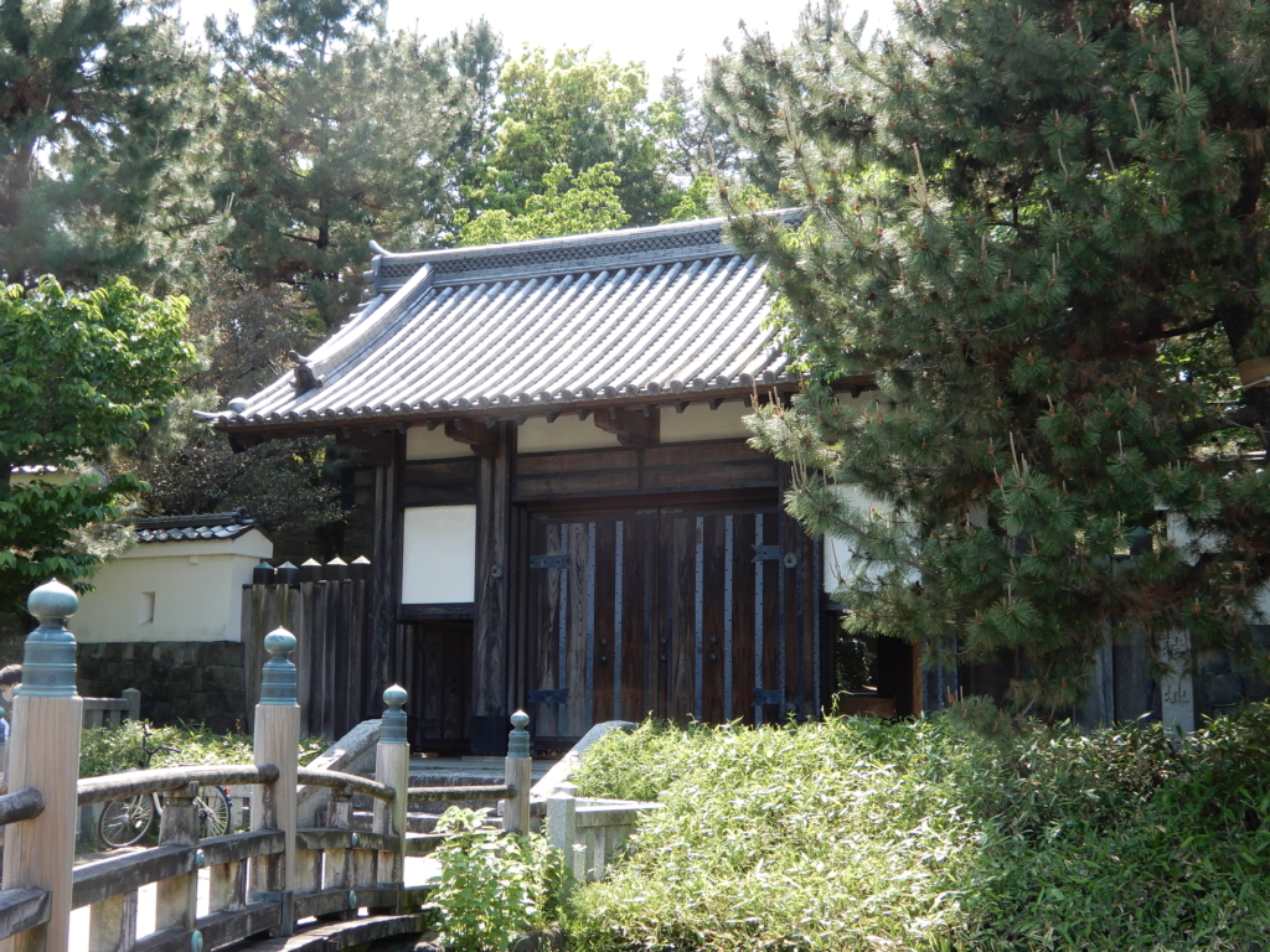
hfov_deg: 38.2
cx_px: 635
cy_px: 476
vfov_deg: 29.1
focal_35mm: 50
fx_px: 1834
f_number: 4
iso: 80
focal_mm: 8.9
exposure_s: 1/125
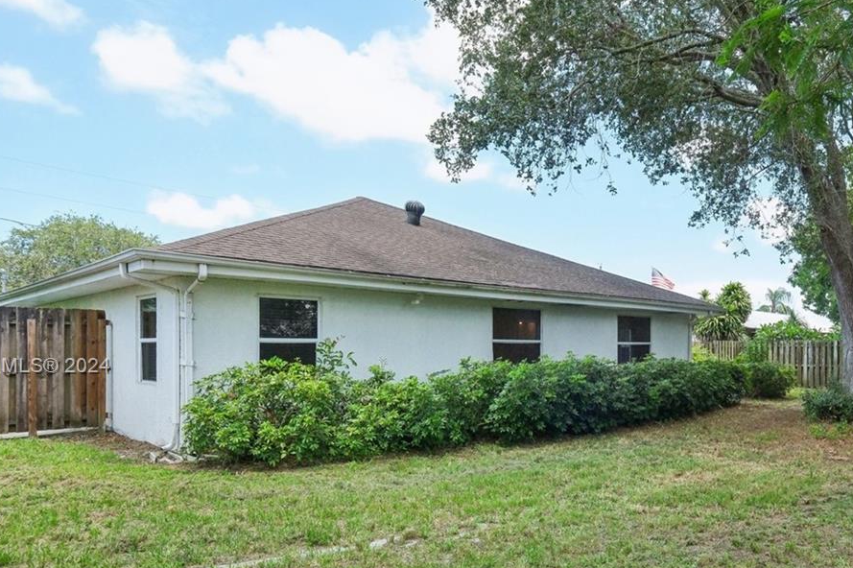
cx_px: 571
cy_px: 367
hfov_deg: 65.6
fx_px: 639
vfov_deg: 47.3
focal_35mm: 27
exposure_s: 1/680
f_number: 8
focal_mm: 10
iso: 1250
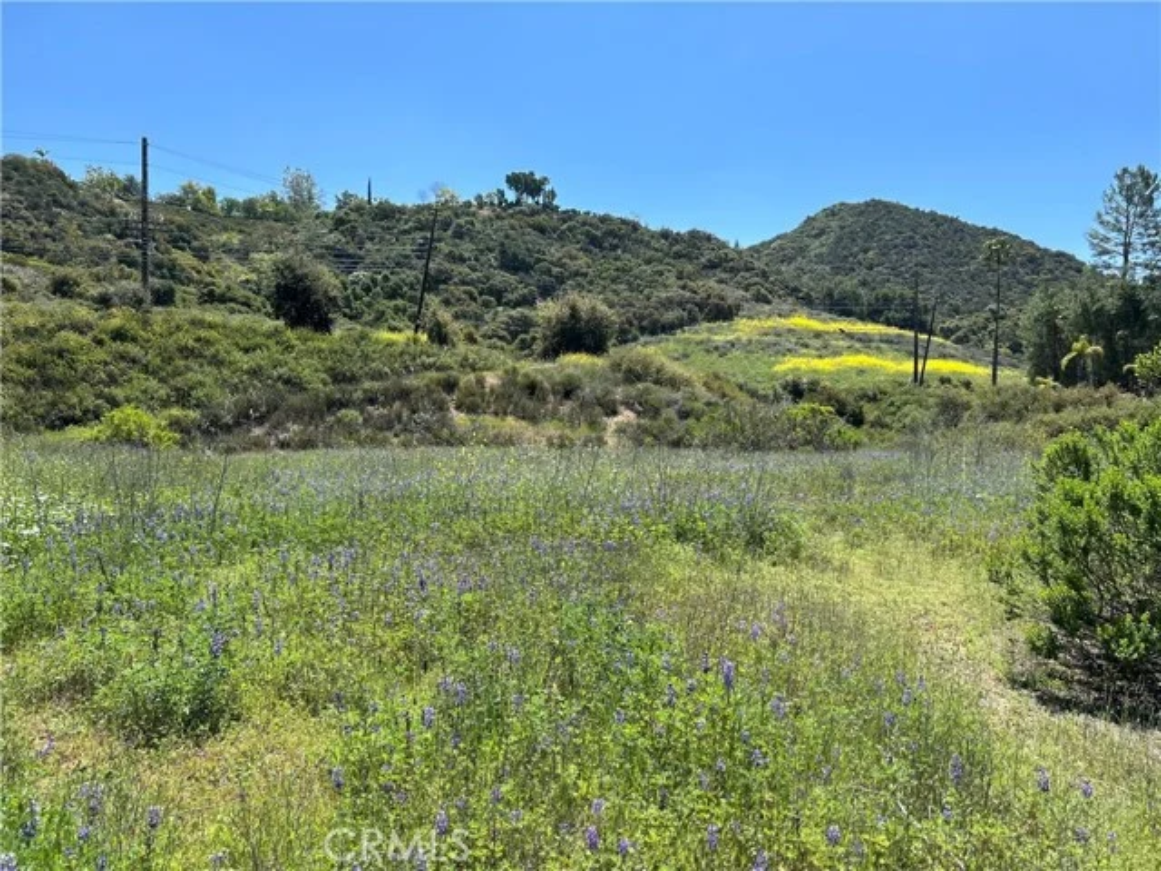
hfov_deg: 67.3
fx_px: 872
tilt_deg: -1.4
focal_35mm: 26
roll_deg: -1.0
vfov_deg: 53.1
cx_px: 580
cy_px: 436
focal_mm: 5.7
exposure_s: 1/2632
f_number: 1.5
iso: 50
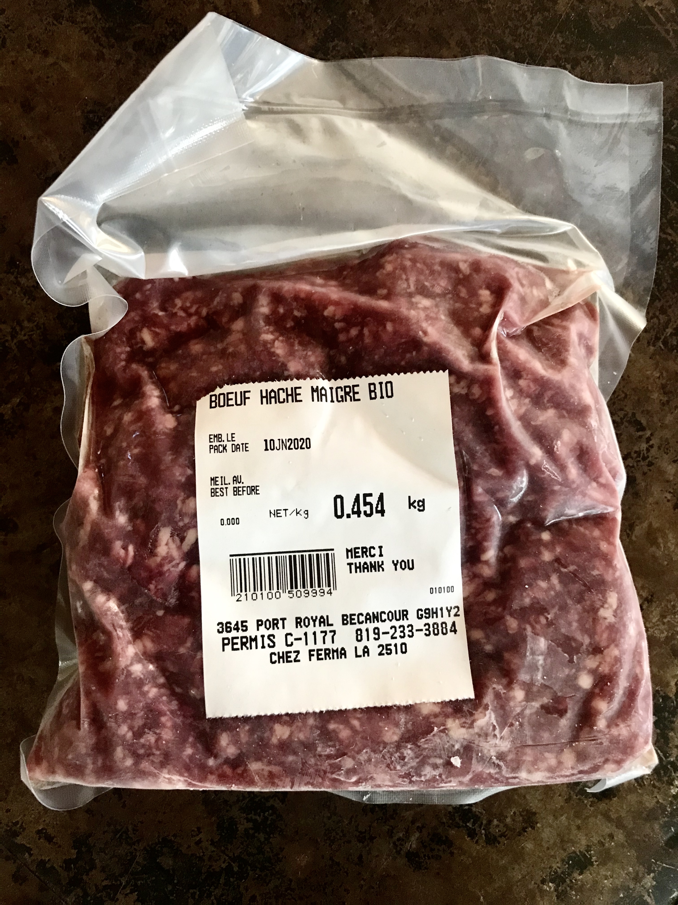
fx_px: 731
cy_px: 452
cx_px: 339
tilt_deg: -85.7
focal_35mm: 28
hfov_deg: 49.7
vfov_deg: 63.4
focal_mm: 3.99
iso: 80
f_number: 1.8
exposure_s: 1/15
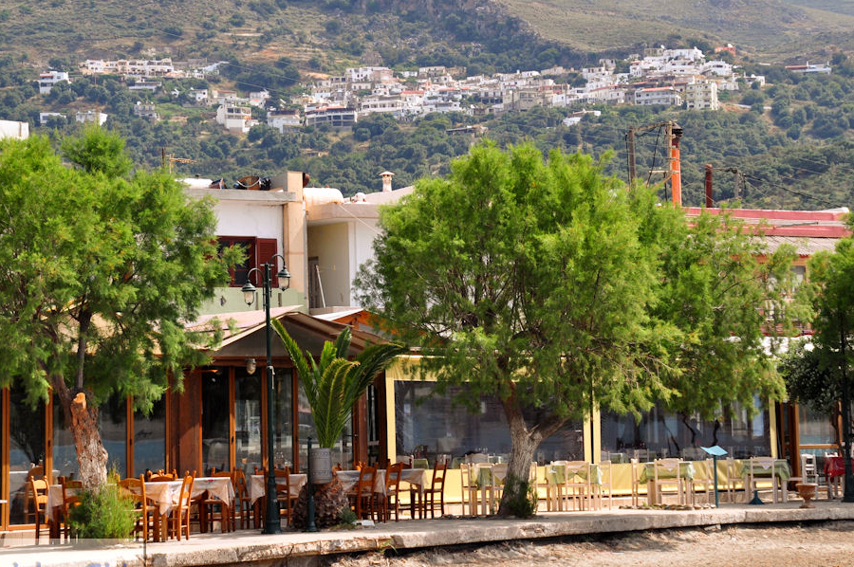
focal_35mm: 112
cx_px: 488
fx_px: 2654
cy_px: 224
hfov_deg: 18.3
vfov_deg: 12.2
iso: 200
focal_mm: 56
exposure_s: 1/400
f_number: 10
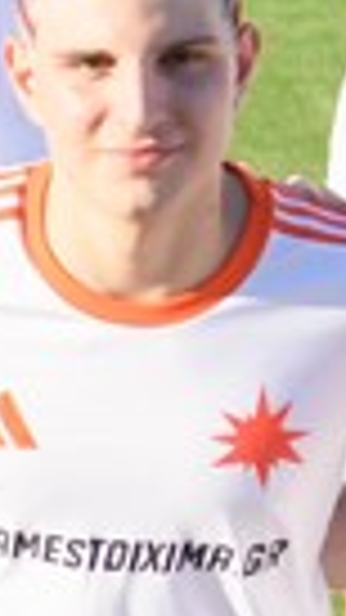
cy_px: 90
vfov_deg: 4.7
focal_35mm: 459
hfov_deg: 2.6
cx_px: -283
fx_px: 7491
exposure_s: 1/5000
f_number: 4
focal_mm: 50
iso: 1250
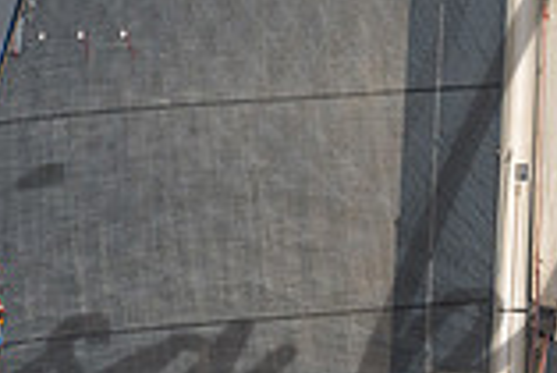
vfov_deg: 1.7
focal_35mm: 817
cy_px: 277
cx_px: 671
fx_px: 12652
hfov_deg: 2.5
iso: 400
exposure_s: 1/1250
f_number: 6.3
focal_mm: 200
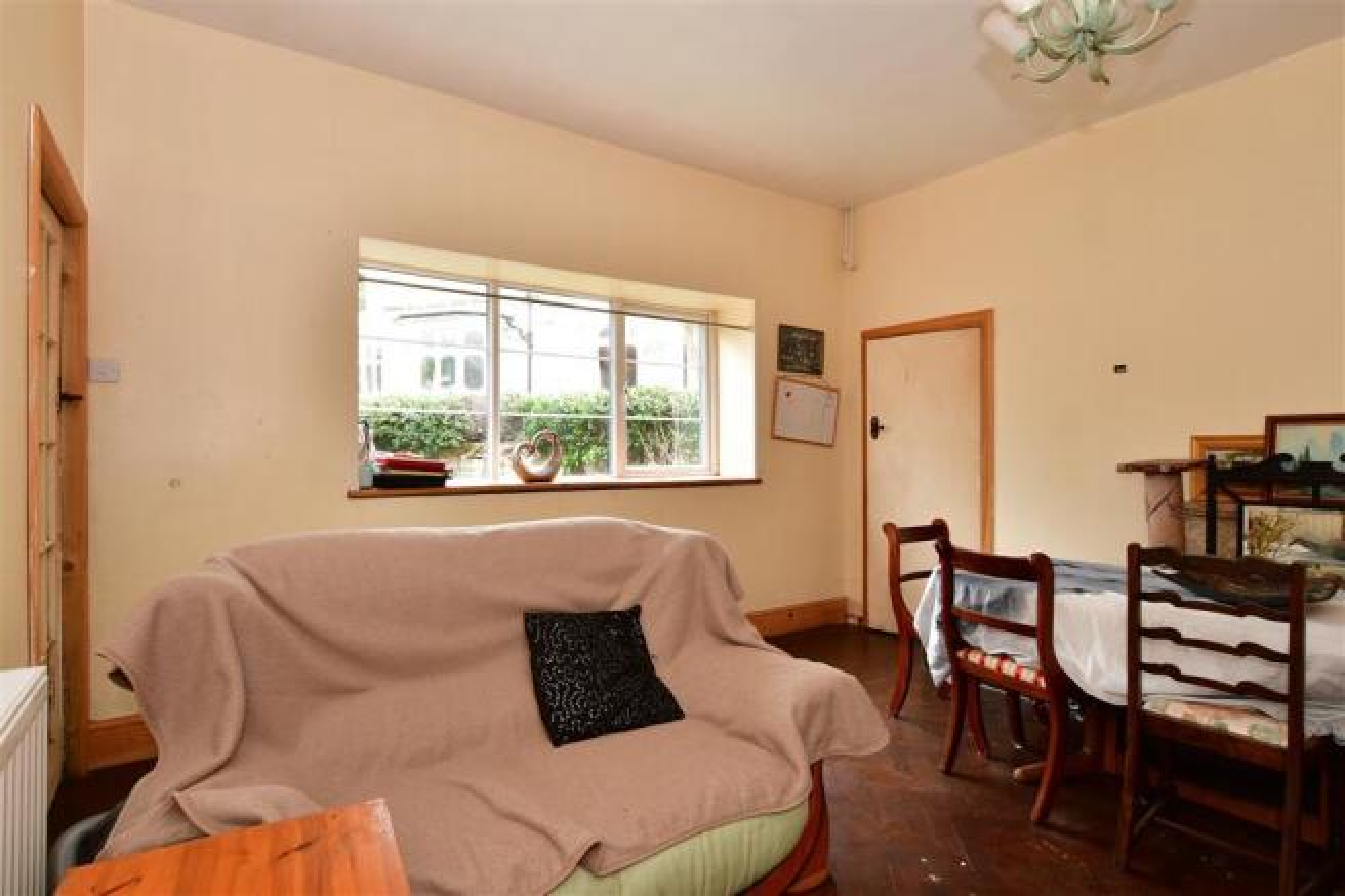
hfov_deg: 90.0
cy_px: 448
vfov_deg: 67.4
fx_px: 672
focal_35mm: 18
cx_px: 672
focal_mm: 12
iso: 200
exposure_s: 1/1.6
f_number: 8
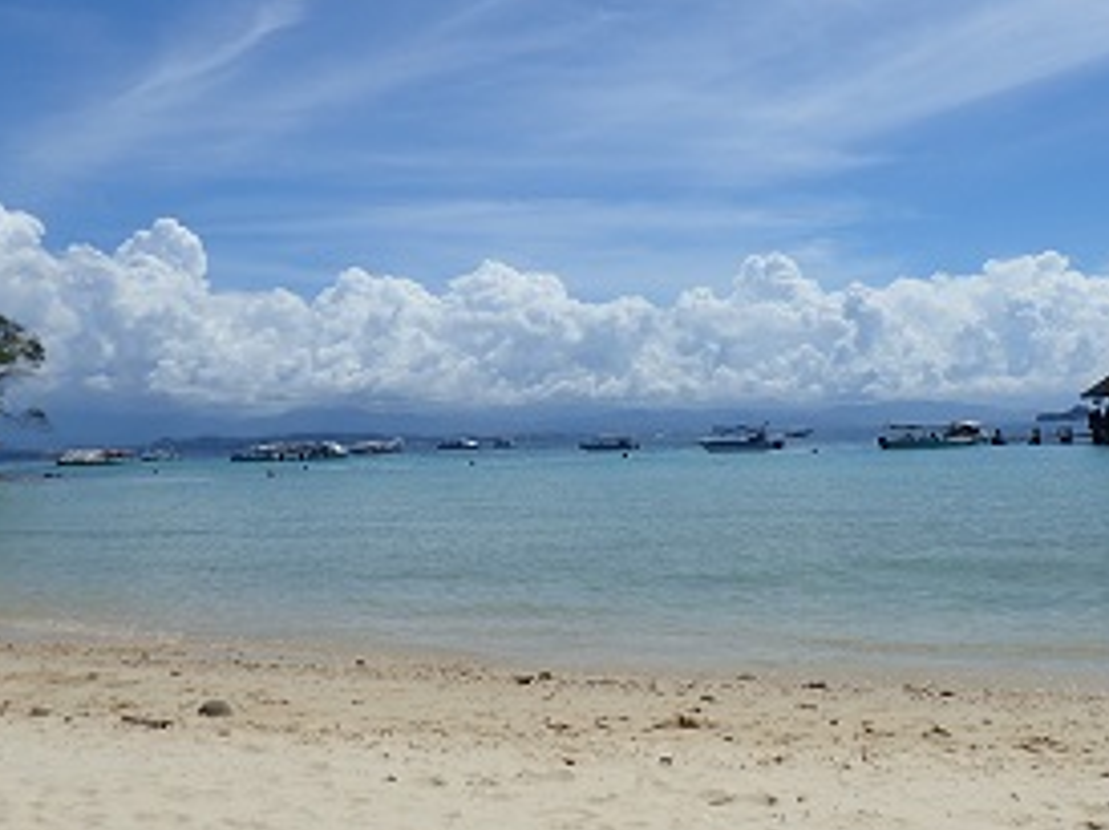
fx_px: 1216
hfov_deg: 48.7
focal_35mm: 38
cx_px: 668
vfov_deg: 37.4
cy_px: 296
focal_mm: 4.5
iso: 100
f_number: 8
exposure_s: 1/500
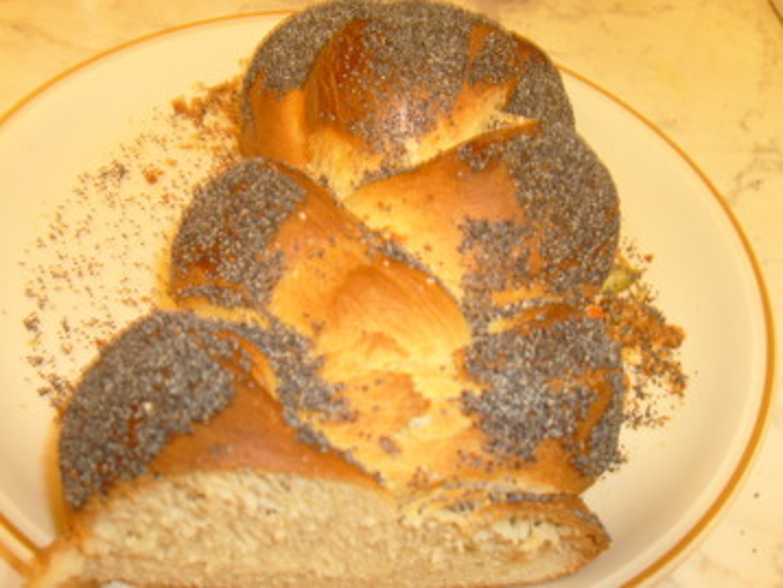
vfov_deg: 40.7
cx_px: 392
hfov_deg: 52.6
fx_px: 792
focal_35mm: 35
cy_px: 294
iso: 80
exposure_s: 1/6
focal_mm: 5.8
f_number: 2.8
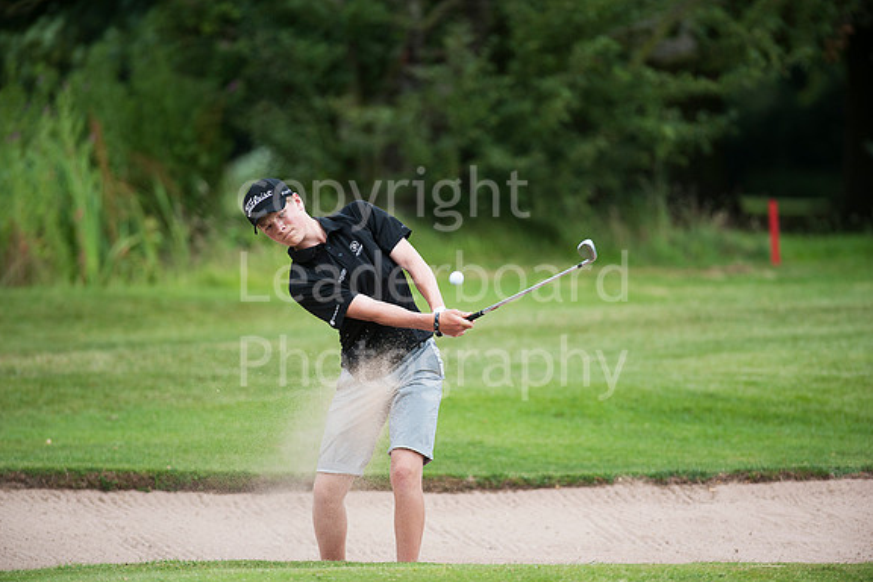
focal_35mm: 302
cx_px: 436
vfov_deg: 4.6
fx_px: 7323
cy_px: 291
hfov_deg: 6.8
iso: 800
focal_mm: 300
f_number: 4
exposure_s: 1/1250
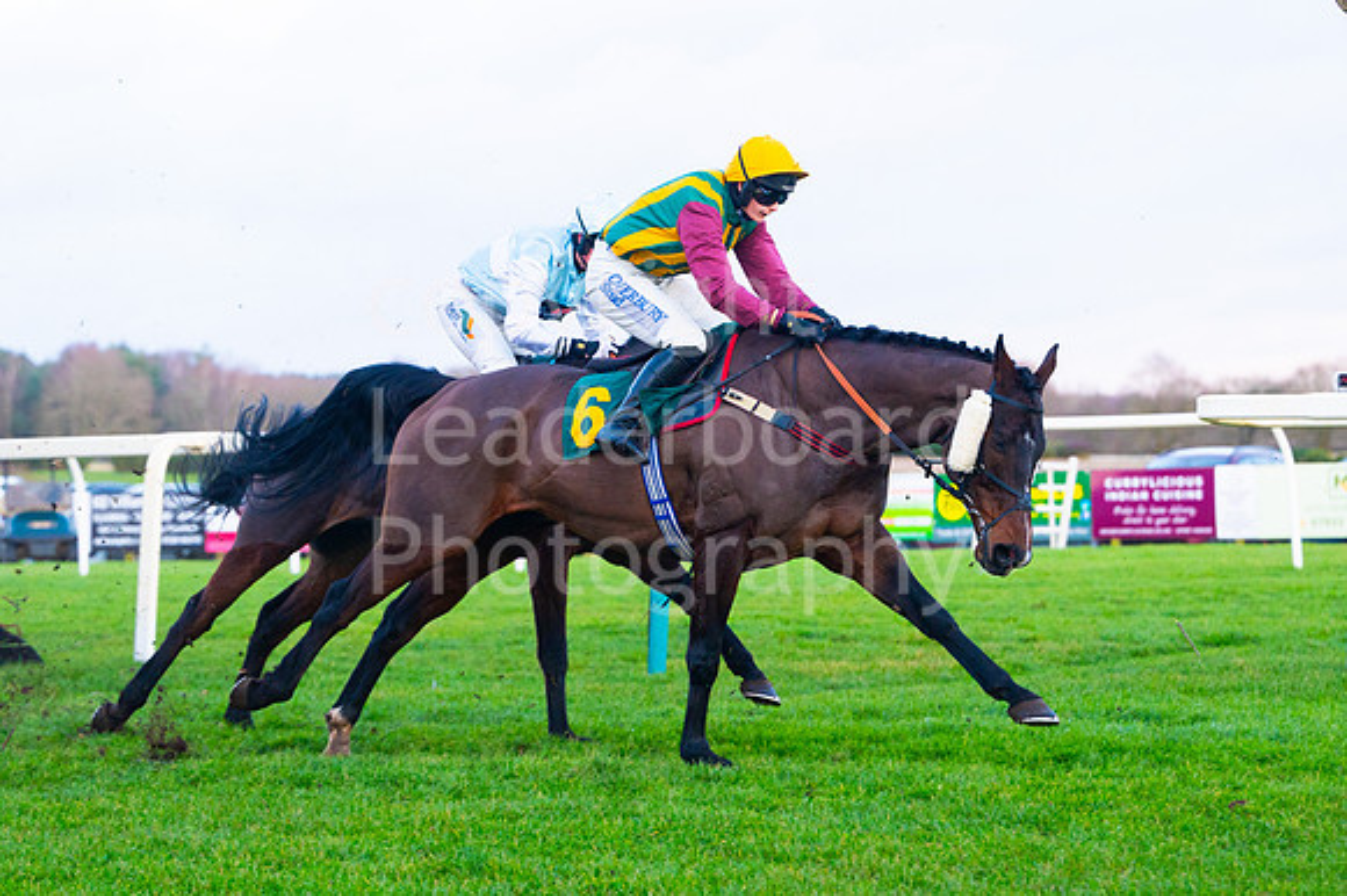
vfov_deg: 11.5
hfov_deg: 17.2
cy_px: 375
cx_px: 620
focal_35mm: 119
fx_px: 4451
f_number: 3.5
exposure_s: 1/1000
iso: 1250
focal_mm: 96
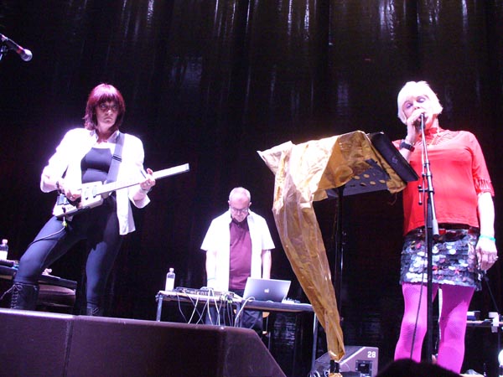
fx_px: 538
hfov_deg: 50.1
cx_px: 252
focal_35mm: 37
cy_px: 188
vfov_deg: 38.7
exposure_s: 1/40
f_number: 2.8
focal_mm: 6.1
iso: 400
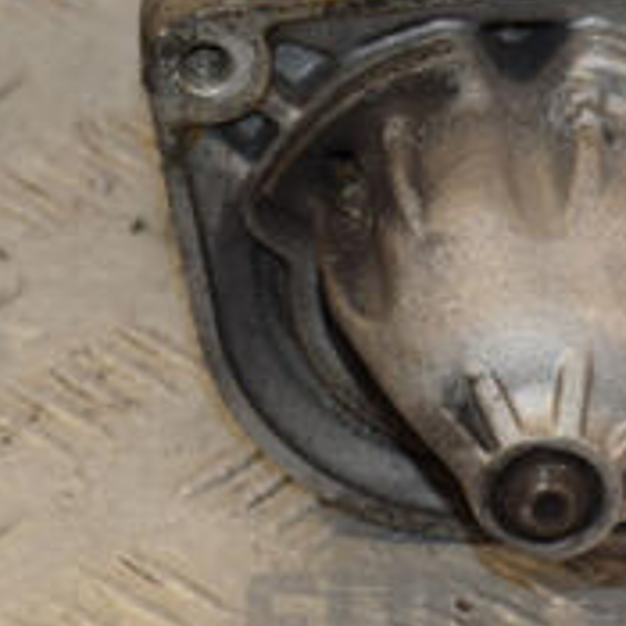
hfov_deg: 5.0
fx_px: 7140
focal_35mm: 349
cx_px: 179
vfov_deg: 5.0
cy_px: 150
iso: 800
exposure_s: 1/200
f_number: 7.1
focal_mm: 80
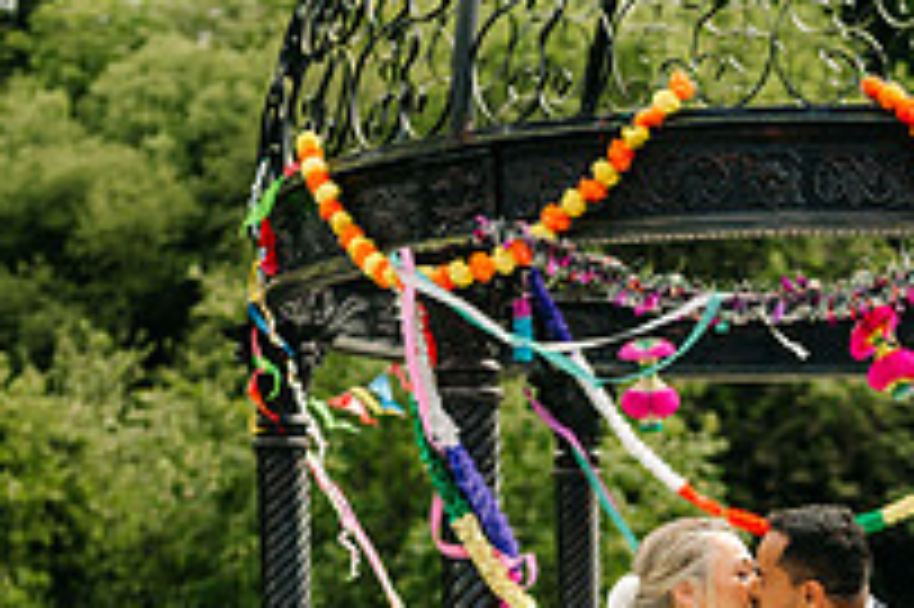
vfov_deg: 13.2
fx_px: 2537
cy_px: 808
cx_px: 698
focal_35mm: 100
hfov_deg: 20.3
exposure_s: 1/2000
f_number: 1.4
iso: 100
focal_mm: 35
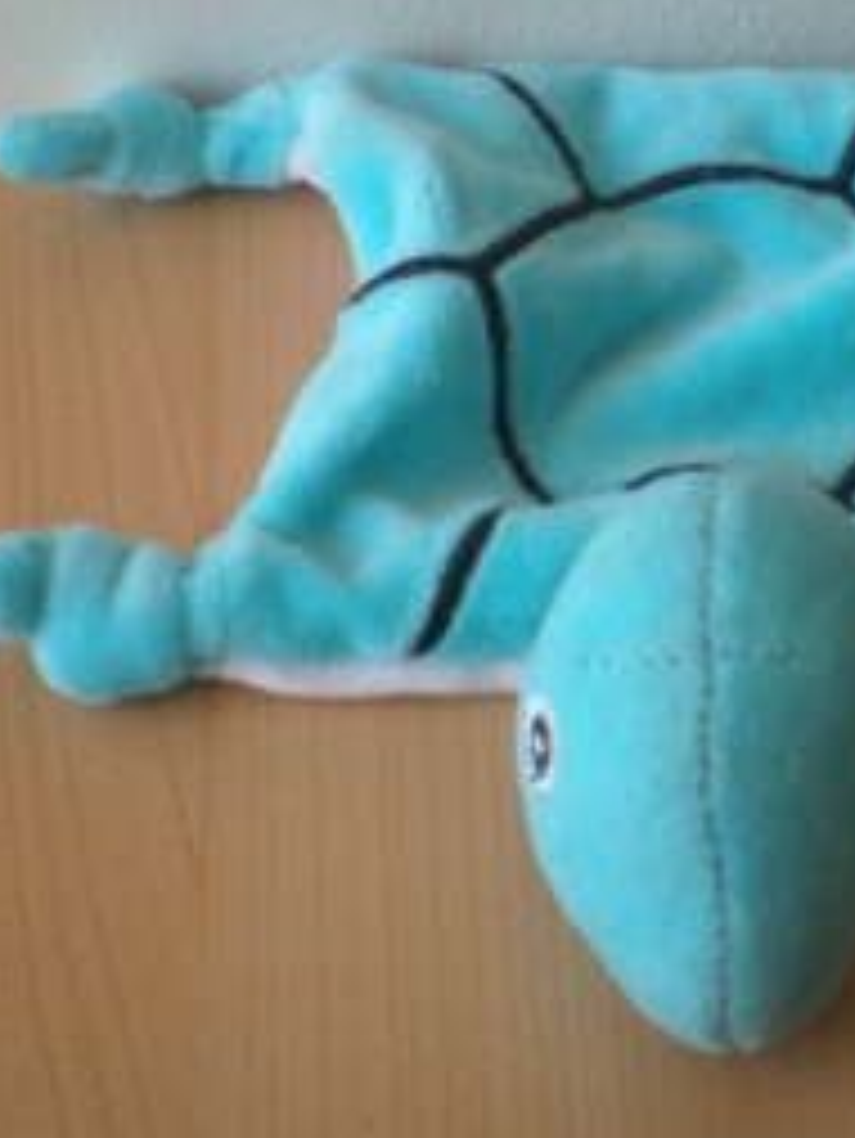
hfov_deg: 18.7
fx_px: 2567
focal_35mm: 78
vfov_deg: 24.8
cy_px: 297
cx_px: 711
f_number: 3.1
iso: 64
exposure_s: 1/78.1
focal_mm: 6.3
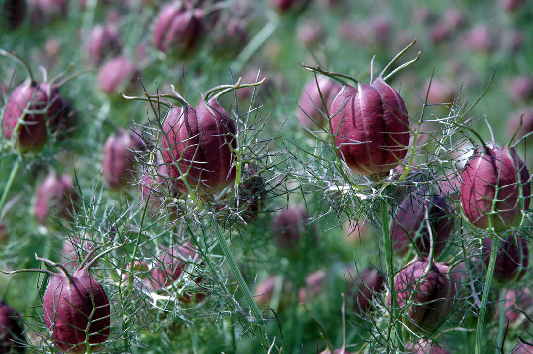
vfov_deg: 14.0
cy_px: 177
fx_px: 1442
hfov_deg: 20.9
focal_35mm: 98
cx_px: 266
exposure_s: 1/250
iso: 200
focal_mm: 65
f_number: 8
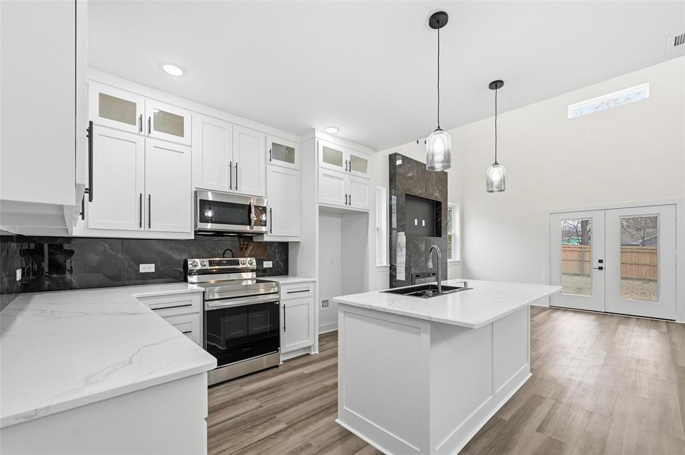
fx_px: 285
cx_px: 342
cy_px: 228
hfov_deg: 100.5
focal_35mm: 15
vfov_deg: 77.2
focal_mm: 15
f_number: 7.1
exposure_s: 1/1600
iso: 1000
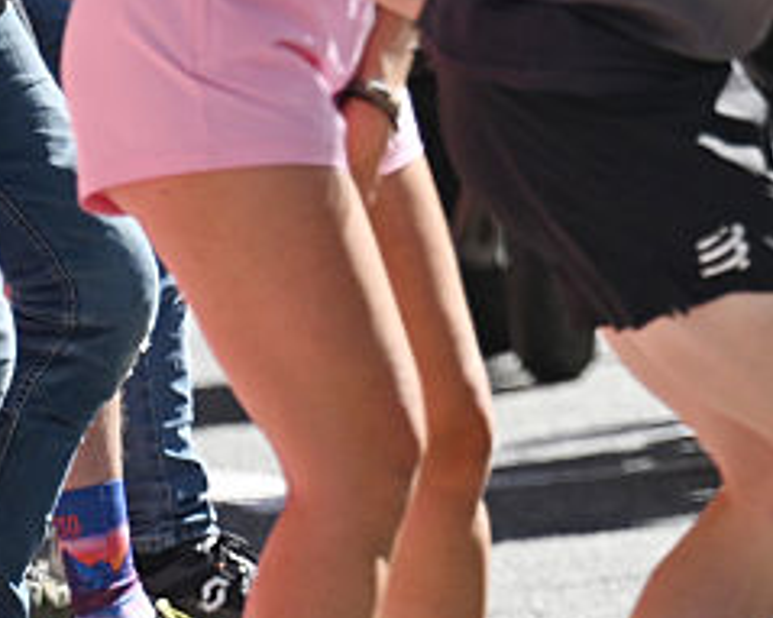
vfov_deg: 1.3
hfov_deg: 1.6
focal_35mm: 1205
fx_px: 27557
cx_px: 1501
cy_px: -120
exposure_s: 1/2500
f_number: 2.8
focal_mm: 200
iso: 250
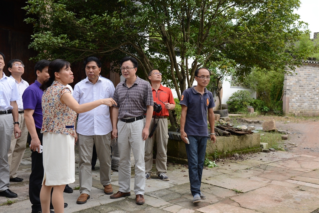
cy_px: 106
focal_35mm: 44
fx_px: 390
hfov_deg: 44.5
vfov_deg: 30.5
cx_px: 160
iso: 500
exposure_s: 1/320
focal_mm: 44
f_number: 9
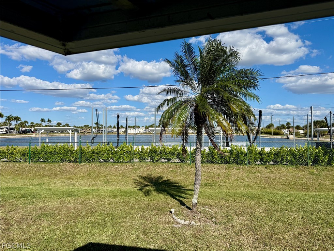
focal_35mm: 24
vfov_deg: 56.8
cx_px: 167
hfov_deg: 71.6
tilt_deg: +0.8
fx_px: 232
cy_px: 126
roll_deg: -0.2
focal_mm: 6.76
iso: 80
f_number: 1.78
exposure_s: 1/8130
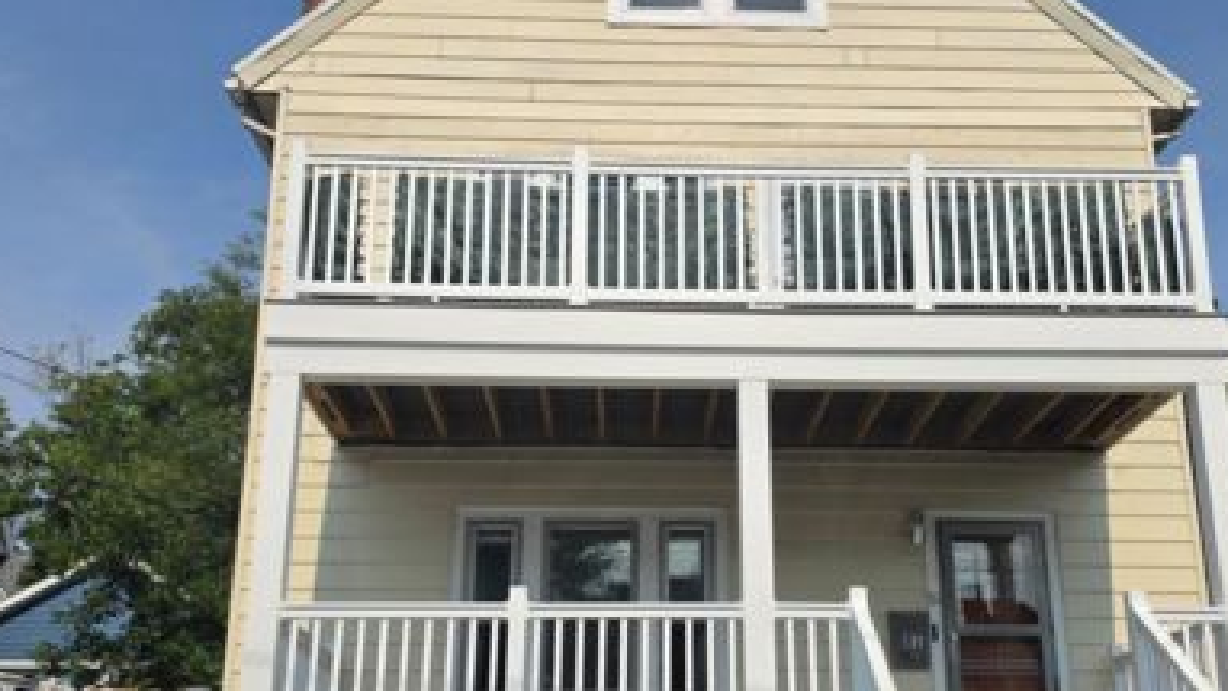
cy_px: 386
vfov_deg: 28.3
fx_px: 1368
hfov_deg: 48.2
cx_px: 704
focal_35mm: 42
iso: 40
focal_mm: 6.5
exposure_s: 1/7939
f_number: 1.4
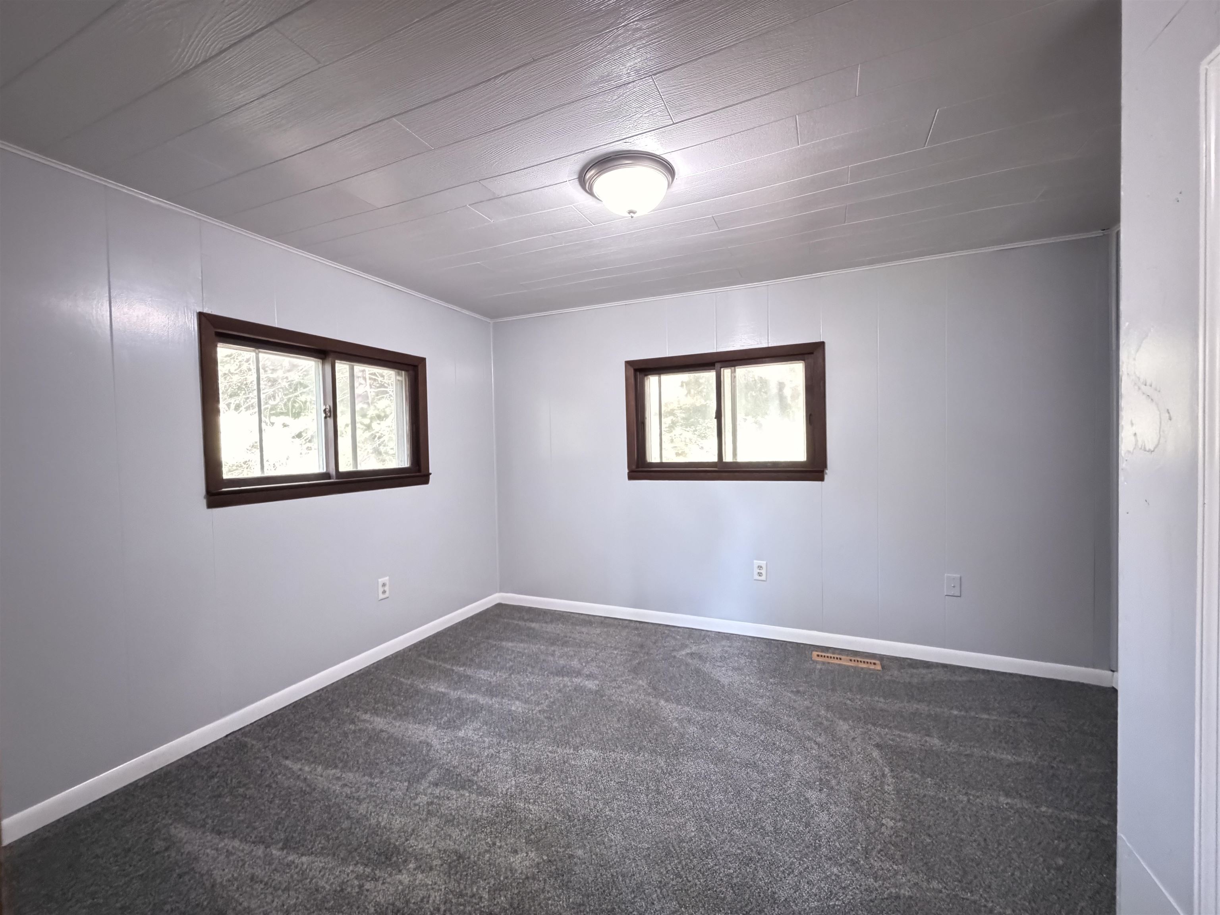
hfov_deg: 102.1
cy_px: 458
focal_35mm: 14
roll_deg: +1.8
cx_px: 610
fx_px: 493
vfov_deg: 85.7
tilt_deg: -0.1
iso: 2500
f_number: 2.2
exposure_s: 1/30
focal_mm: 2.22
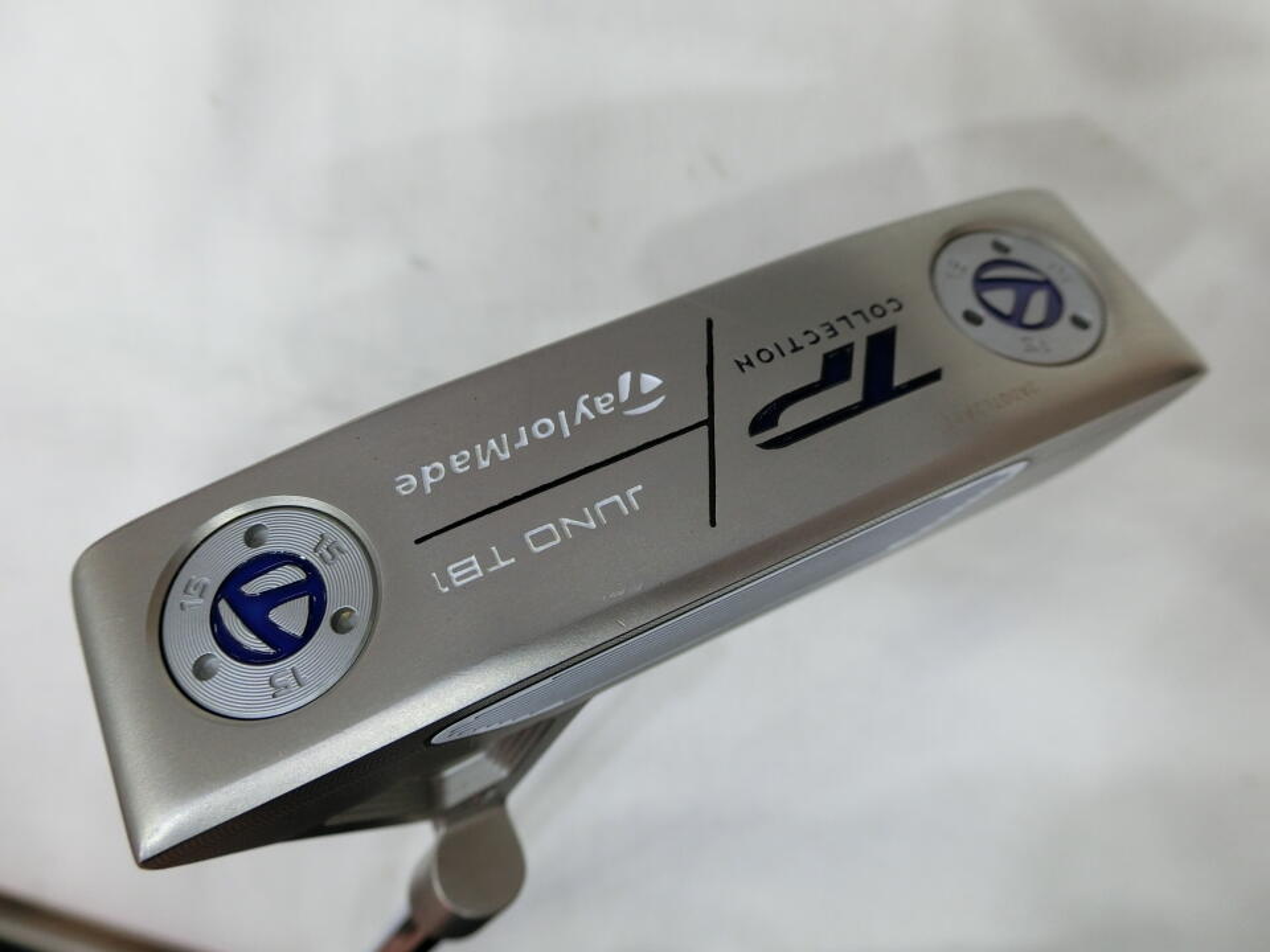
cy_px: 476
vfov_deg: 54.9
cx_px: 635
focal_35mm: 25
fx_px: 917
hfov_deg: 69.4
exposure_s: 1/125
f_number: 2.8
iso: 160
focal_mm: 5.4
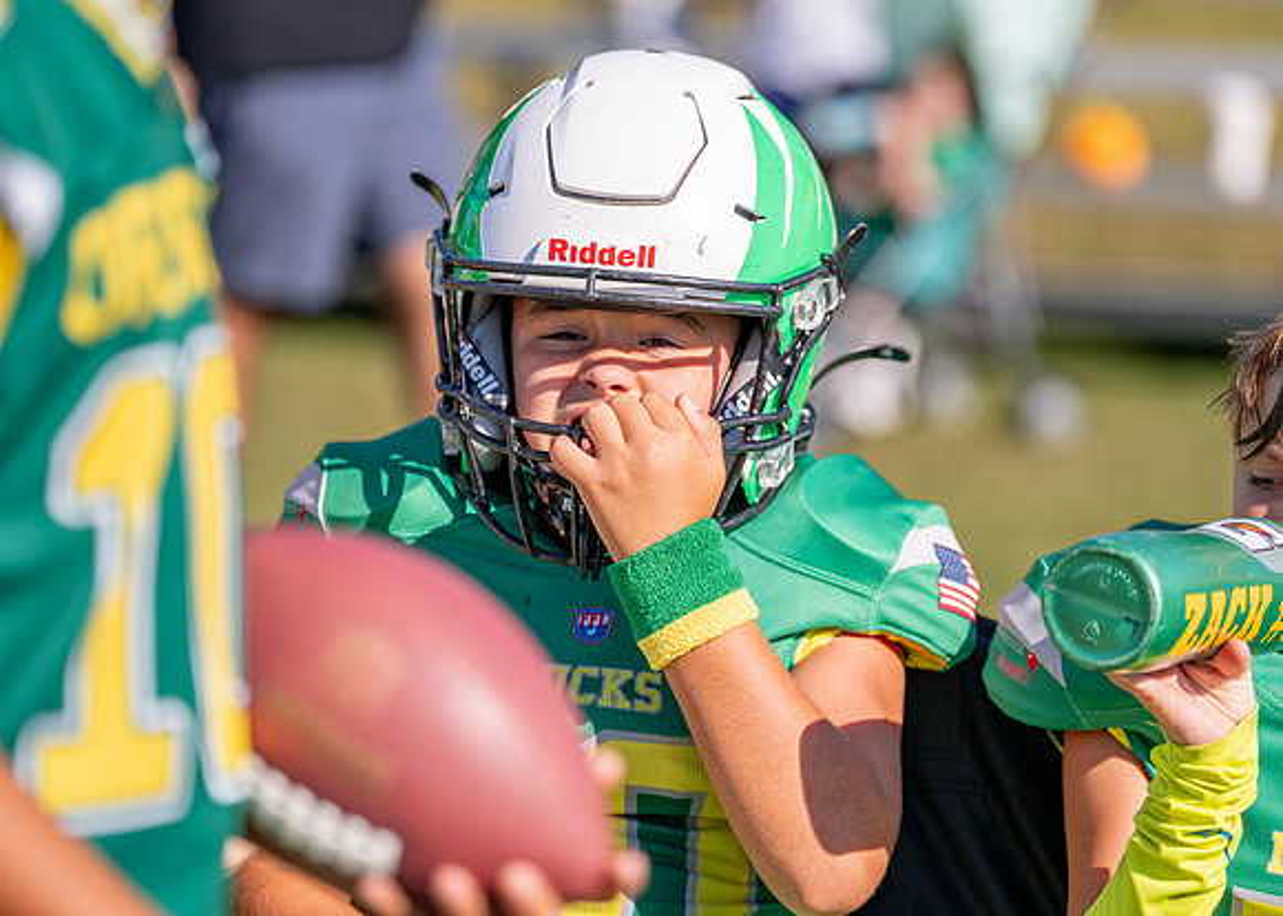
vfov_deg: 8.8
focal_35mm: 163
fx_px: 5956
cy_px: 433
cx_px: 661
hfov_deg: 12.3
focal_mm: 144
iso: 250
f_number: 2.8
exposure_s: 1/4000
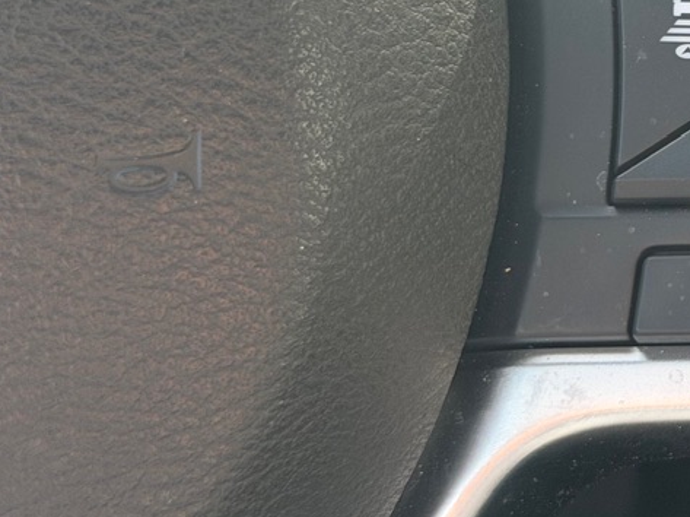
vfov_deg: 11.3
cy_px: 12
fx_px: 2589
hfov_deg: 14.5
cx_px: 920
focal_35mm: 130
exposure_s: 1/138
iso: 64
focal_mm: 6.76
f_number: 1.78
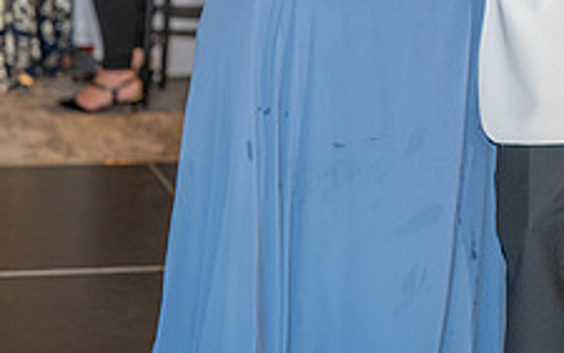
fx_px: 2830
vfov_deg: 7.1
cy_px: -129
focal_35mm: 184
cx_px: 476
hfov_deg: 11.3
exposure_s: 1/125
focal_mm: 70
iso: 1000
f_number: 2.8
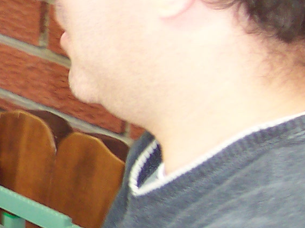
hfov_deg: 10.3
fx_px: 1523
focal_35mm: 173
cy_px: 86
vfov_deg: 8.6
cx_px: -346
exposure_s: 1/30
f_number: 2.8
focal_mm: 8
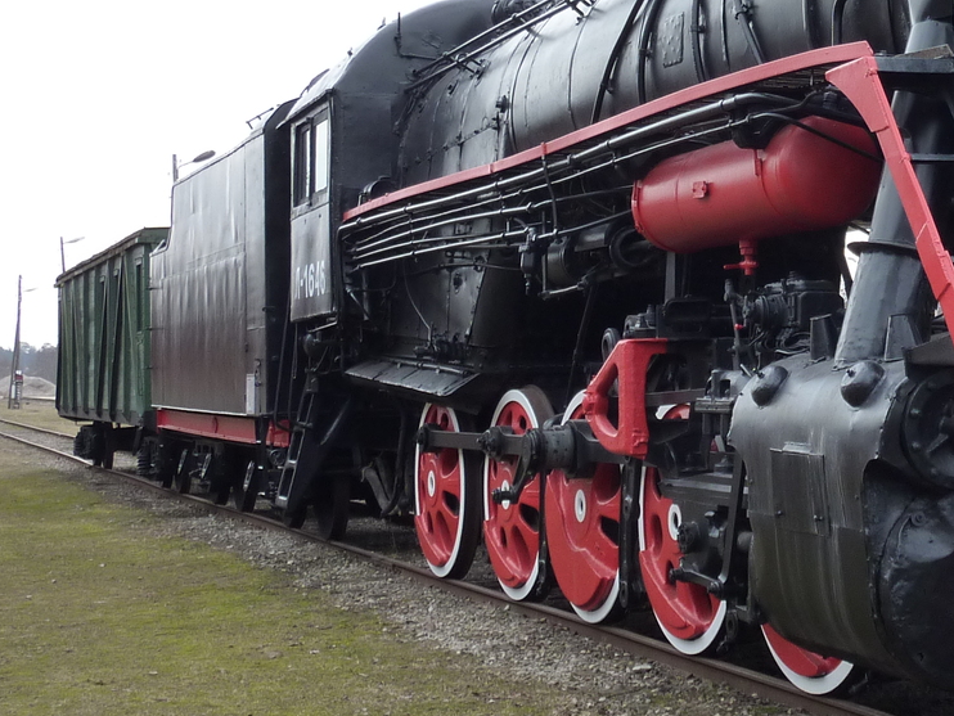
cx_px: 860
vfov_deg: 21.3
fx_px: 1902
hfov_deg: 27.2
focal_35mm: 69
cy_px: 271
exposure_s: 1/250
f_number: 4
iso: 125
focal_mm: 5.3
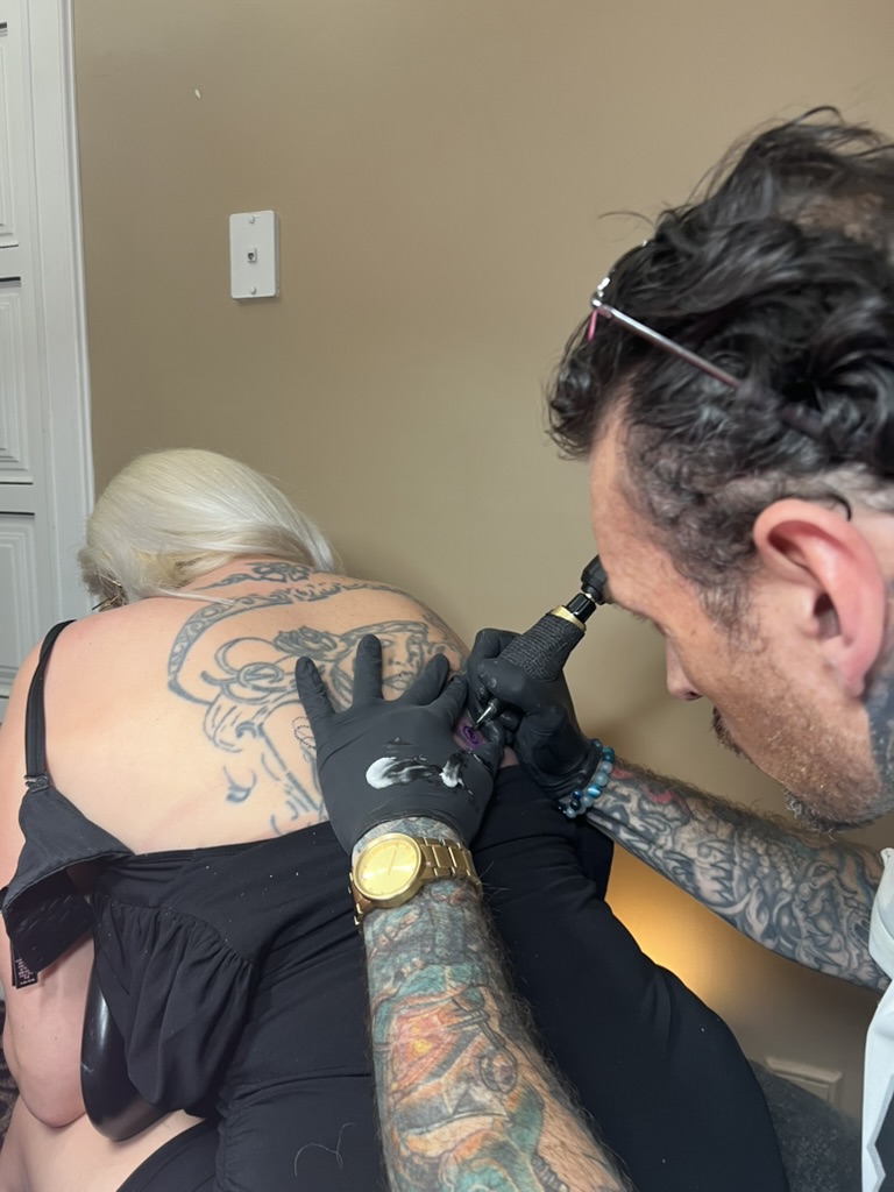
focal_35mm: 26
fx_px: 895
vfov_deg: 67.3
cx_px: 447
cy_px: 596
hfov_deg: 53.1
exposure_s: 1/60
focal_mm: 5.7
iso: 125
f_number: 1.5
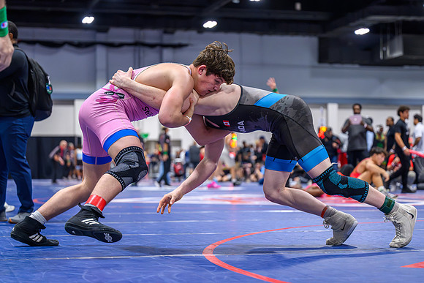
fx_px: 1046
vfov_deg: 15.4
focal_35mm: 89
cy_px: 148
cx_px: 237
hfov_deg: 22.9
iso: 4000
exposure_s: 1/800
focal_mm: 70
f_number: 2.8
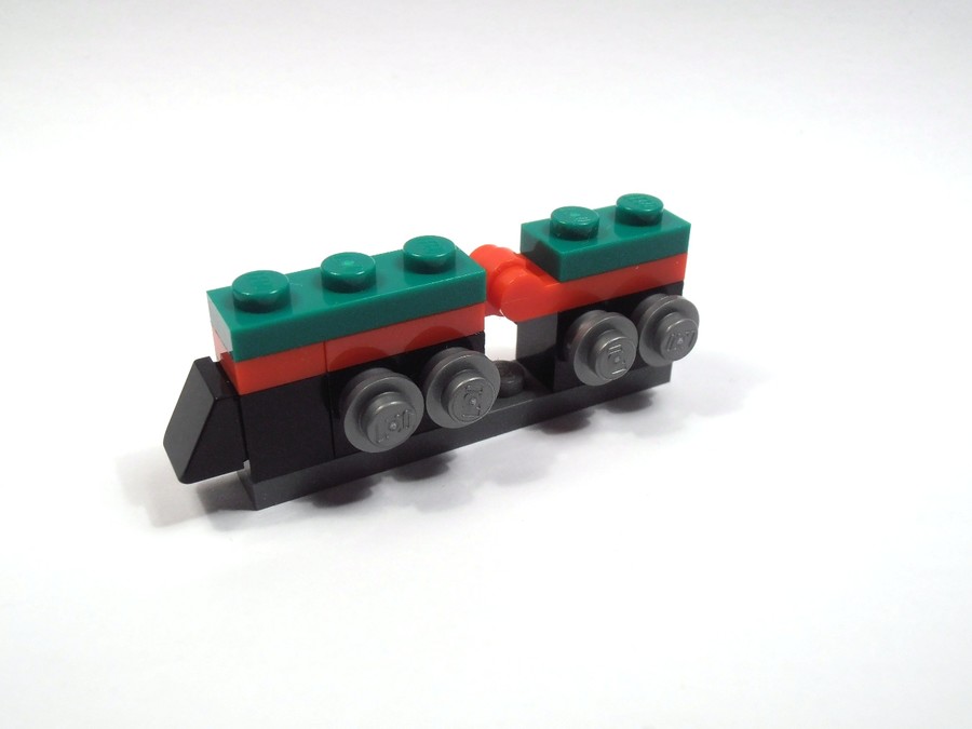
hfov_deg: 50.1
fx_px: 1039
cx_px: 486
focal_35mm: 37
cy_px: 364
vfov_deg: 38.7
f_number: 3.9
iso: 80
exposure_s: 1/80
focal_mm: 6.61
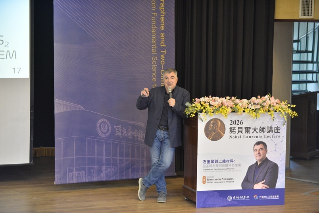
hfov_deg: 17.6
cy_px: 106
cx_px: 160
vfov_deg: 11.8
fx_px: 1028
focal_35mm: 116
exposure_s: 1/125
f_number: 2.8
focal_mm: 116
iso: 2000
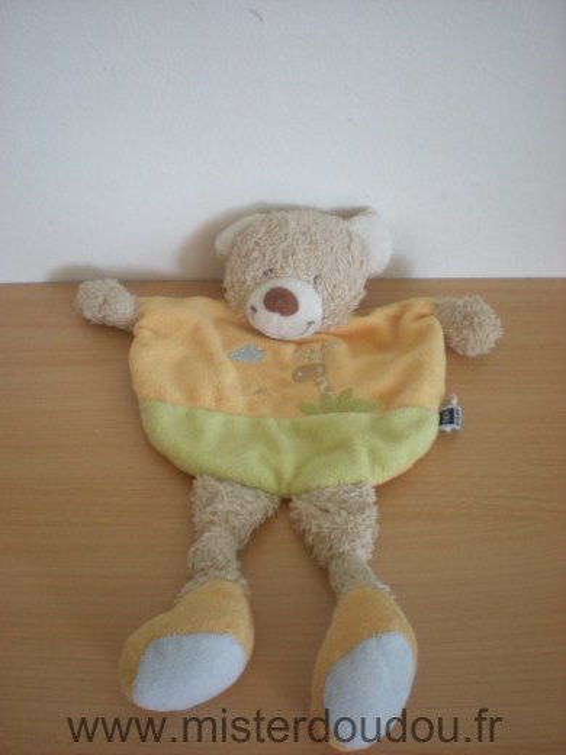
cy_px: 378
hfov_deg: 37.7
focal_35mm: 38
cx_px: 283
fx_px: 828
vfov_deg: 49.0
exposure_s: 1/16.1
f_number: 3.1
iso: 200
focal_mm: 6.3
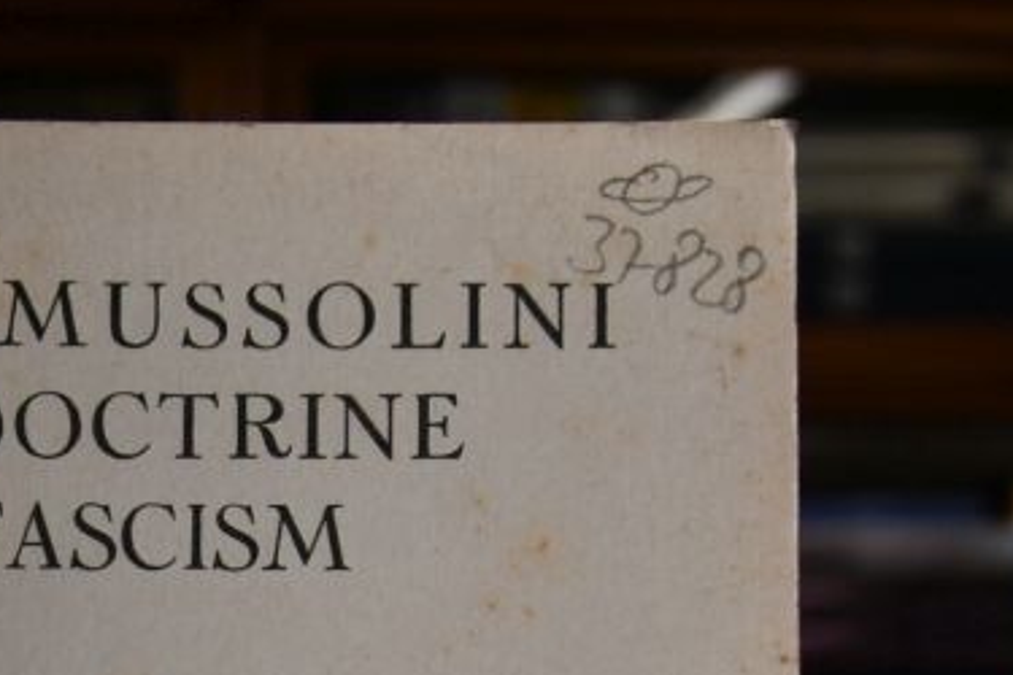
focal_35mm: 112
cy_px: 1089
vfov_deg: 11.6
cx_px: 35
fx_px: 3151
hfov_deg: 17.9
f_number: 5.6
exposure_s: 1/250
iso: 220
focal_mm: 20
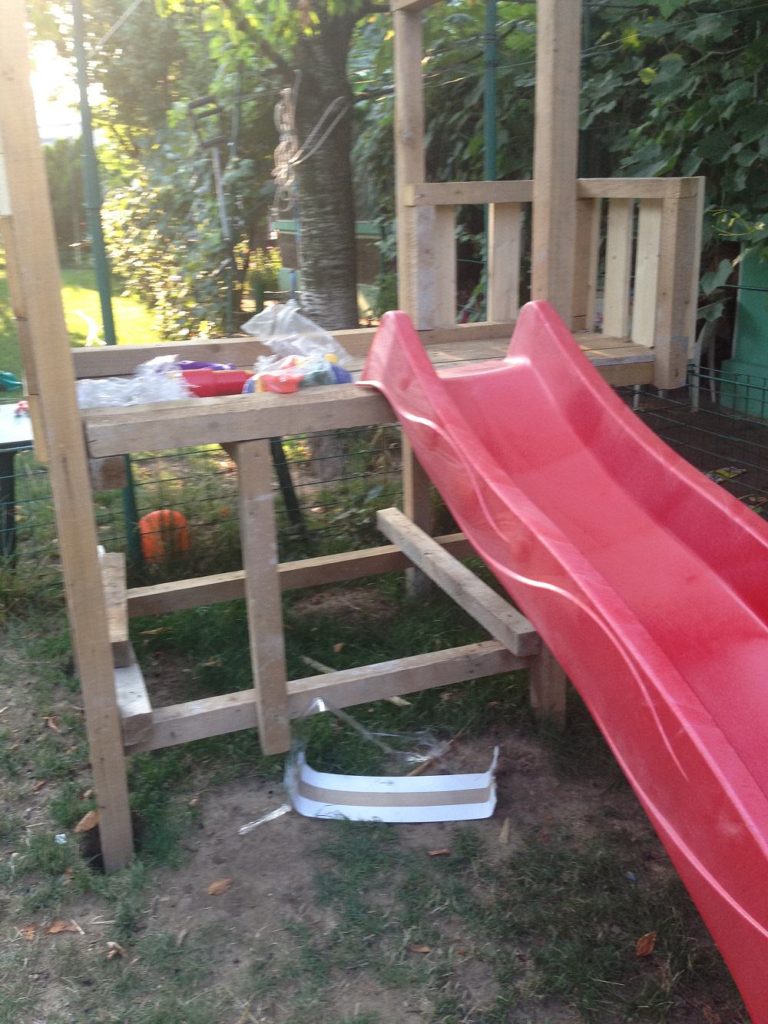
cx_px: 384
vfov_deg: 55.4
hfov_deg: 42.9
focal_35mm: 33
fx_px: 976
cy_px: 512
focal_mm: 4.12
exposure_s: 1/120
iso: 100
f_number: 2.4
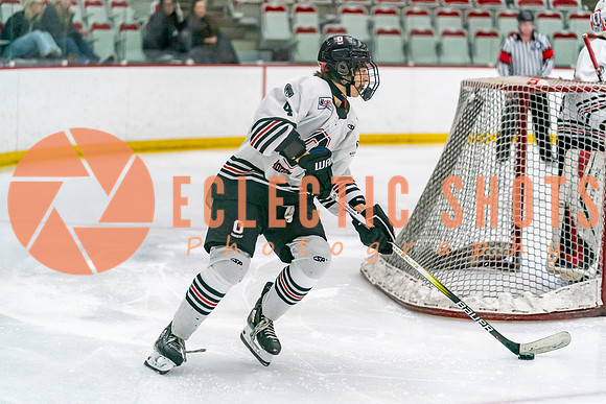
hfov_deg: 18.9
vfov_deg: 12.7
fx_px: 1817
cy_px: 201
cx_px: 296
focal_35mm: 108
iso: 3200
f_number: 2.8
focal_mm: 105
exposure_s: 1/1250
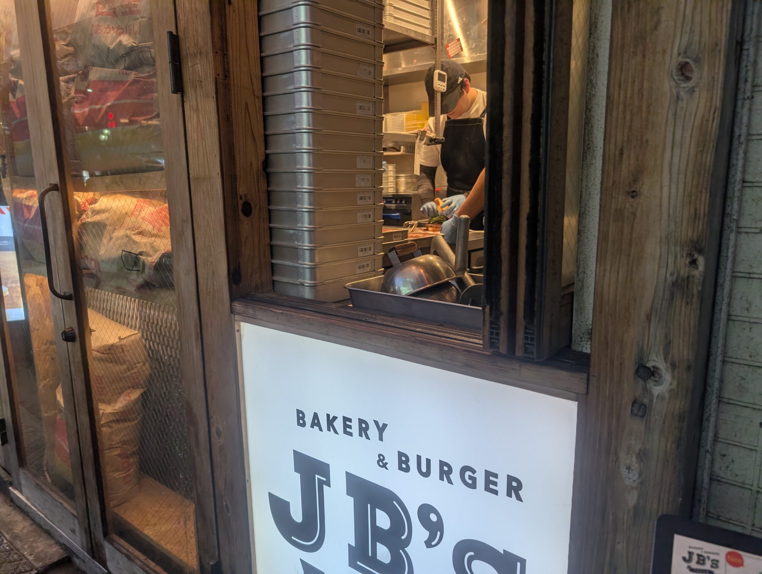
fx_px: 529
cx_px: 381
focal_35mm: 24
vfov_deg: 56.9
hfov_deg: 71.5
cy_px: 287
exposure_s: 1/50
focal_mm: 6.9
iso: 29
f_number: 1.68
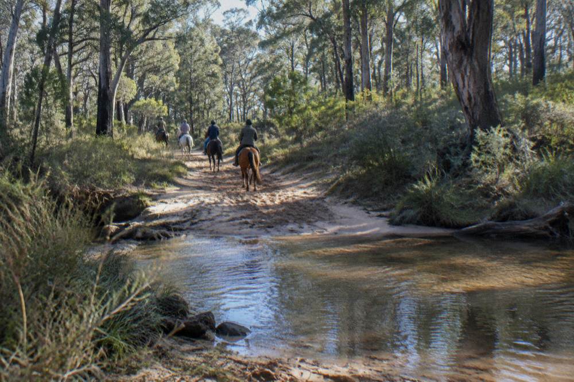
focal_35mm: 64
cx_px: 287
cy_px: 191
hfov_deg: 31.4
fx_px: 1020
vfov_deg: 21.2
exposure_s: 1/250
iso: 200
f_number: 8
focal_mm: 64
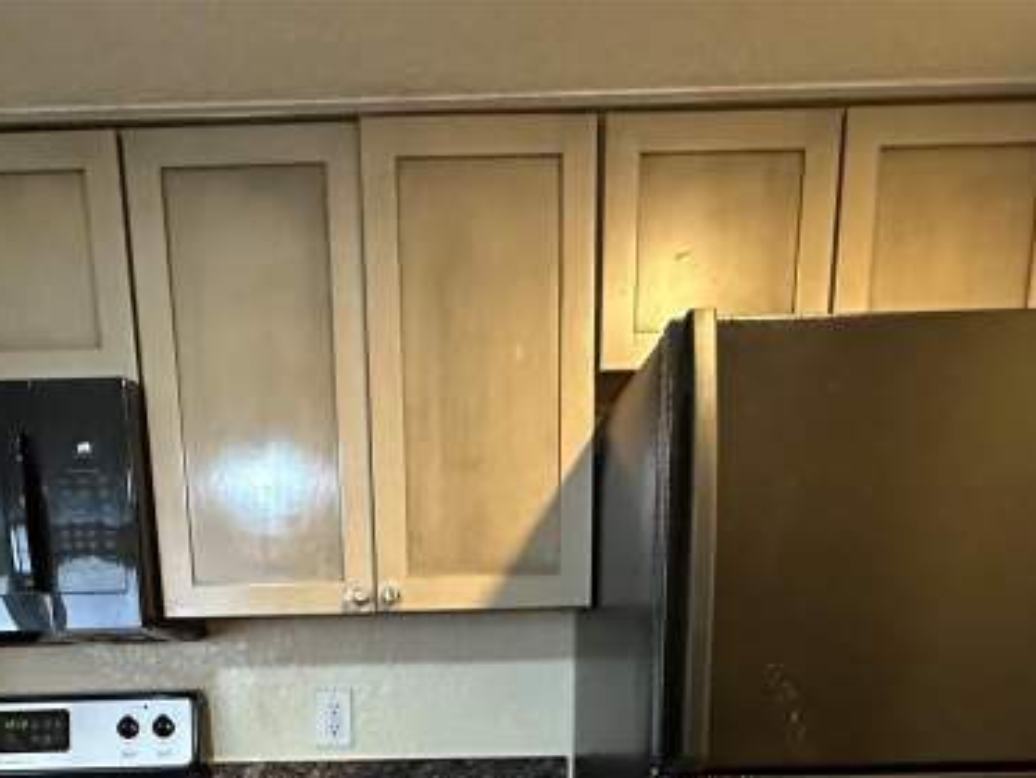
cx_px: 428
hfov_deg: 59.6
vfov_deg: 39.4
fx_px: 898
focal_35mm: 30
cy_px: 831
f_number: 2.2
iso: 1250
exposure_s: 1/40
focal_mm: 2.22
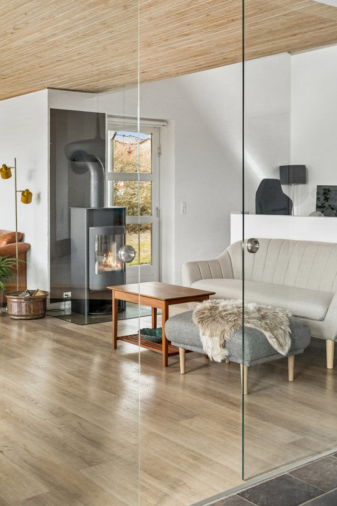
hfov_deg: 29.8
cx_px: 155
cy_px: 211
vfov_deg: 43.5
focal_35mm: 45
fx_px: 632
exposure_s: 1/250
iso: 2000
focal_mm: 34
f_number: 5.6
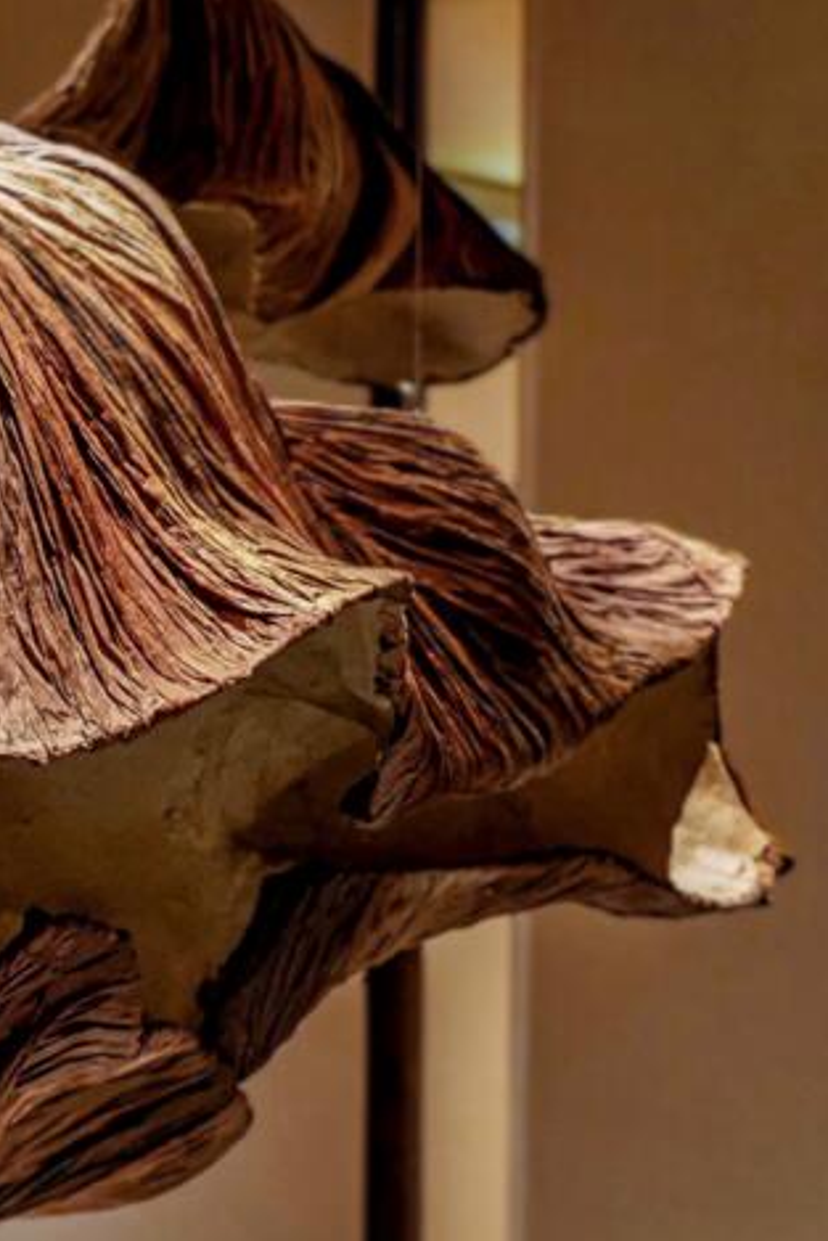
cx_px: -357
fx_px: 4998
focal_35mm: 145
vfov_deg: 14.0
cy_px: 1167
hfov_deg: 9.3
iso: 2500
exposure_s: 1/50
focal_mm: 42
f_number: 4
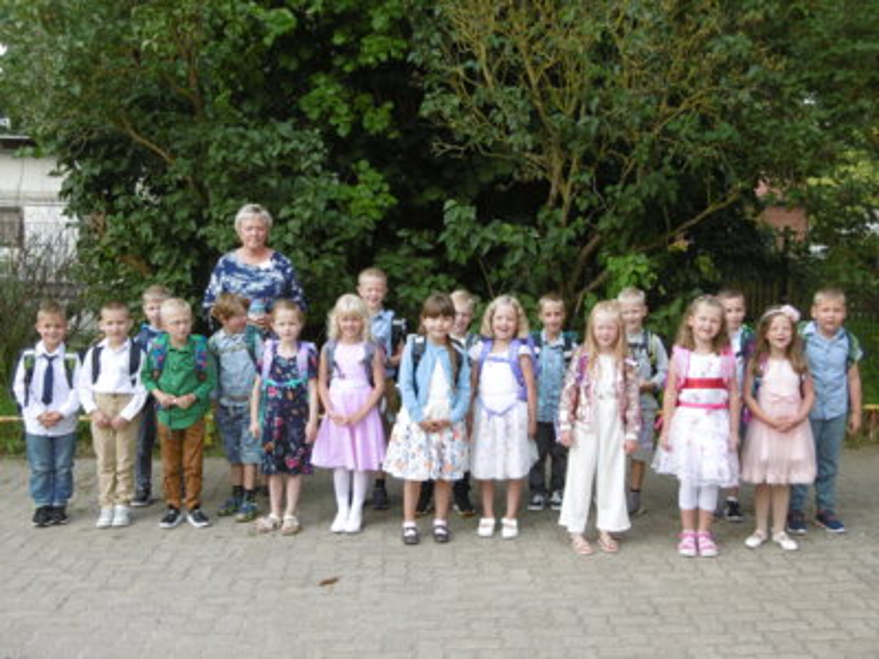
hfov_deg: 43.9
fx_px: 1092
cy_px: 330
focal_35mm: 43
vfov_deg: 33.6
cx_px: 440
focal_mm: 7.7
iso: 100
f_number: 3.8
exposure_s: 1/250
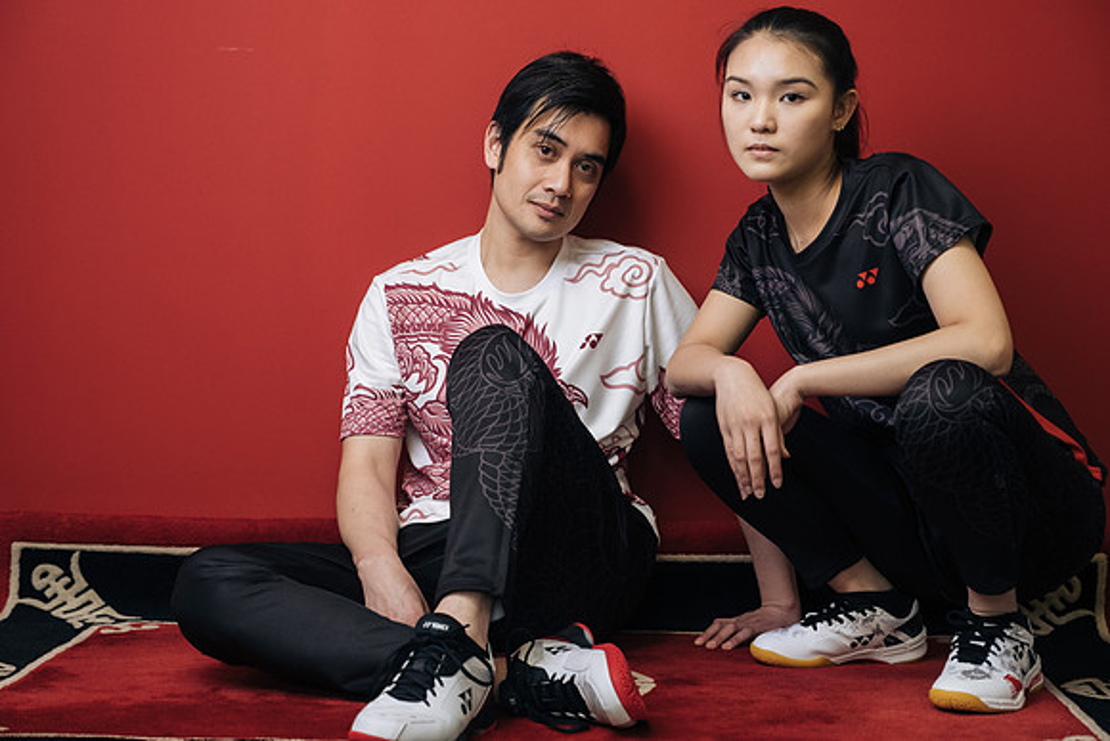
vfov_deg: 21.9
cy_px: 370
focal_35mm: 62
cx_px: 555
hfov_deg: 32.4
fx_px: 1912
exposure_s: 1/125
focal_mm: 41.4
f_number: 3.2
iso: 800
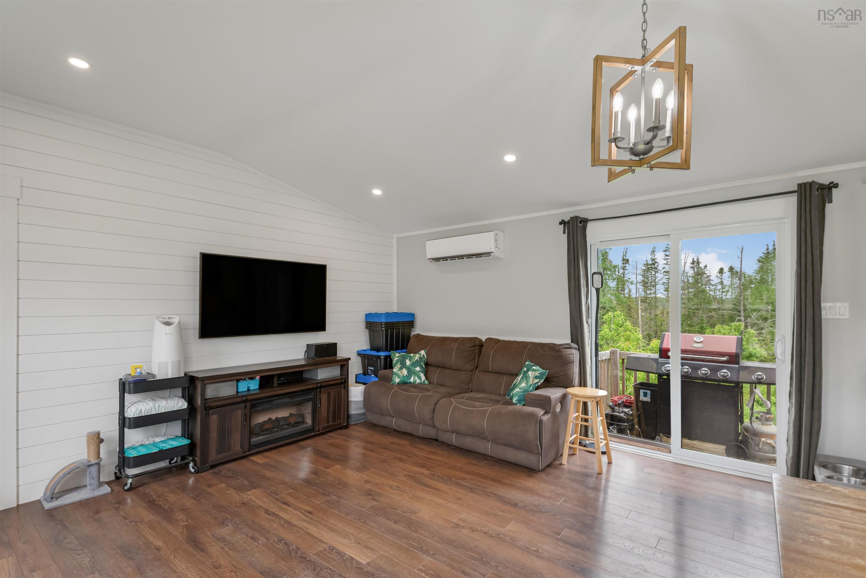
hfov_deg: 93.3
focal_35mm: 17
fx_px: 409
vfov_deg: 70.5
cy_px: 289
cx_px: 433
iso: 320
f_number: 5.6
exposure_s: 1/125
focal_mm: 17
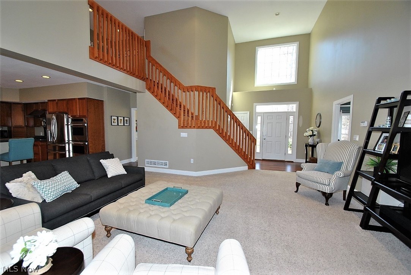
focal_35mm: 15
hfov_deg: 100.3
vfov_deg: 77.5
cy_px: 138
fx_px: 171
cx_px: 206
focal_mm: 10
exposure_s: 1/60
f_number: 8
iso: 400
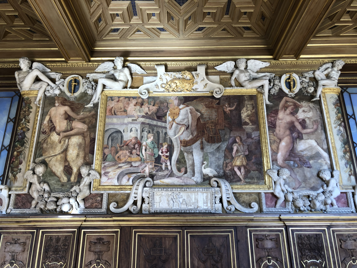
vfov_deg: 49.7
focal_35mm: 28
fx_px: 289
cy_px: 134
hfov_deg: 63.4
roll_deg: +1.4
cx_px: 178
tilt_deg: +20.1
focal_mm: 4
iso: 32
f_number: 1.8
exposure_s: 1/33
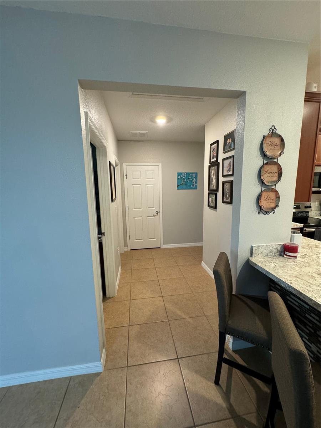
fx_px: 173
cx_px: 160
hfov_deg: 85.7
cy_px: 214
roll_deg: +0.9
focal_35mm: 14
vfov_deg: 102.1
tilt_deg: -8.1
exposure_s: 1/60
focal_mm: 2.22
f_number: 2.2
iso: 400
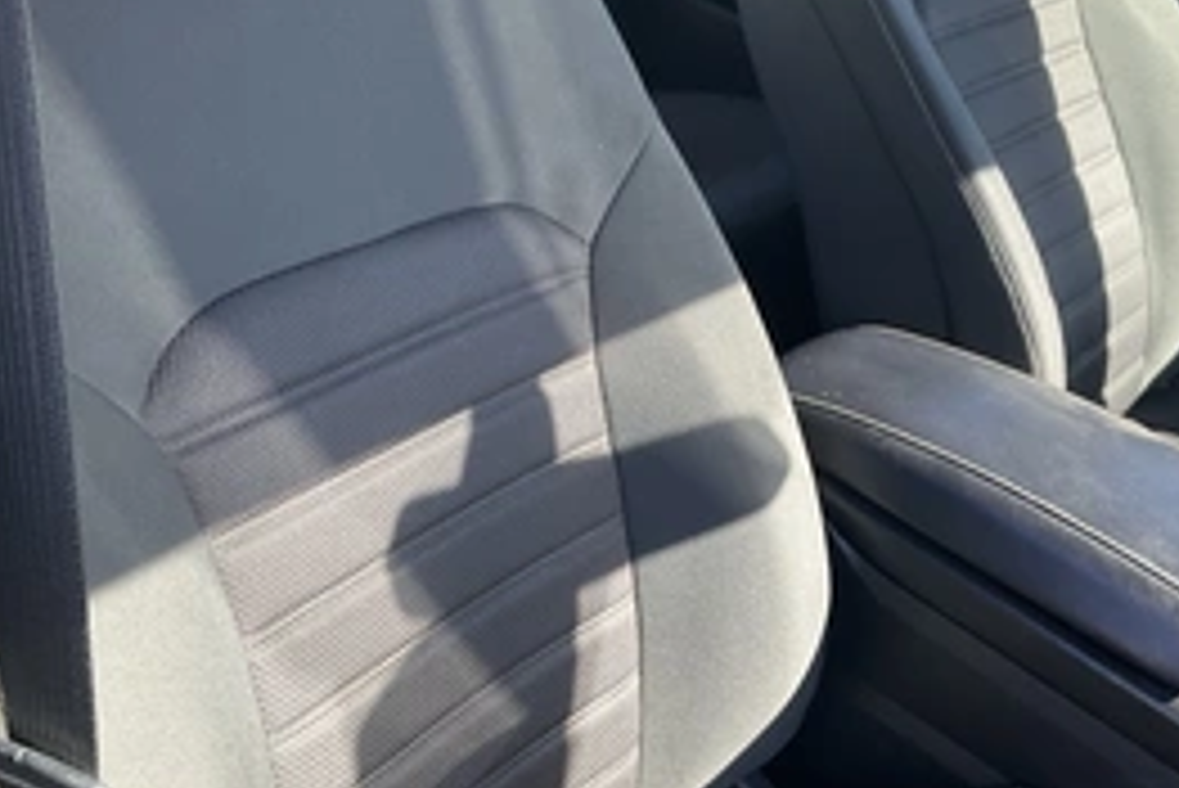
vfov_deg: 29.2
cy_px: 288
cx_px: 662
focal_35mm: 46
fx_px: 1507
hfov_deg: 42.6
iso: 32
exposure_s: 1/122
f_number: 1.8
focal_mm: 3
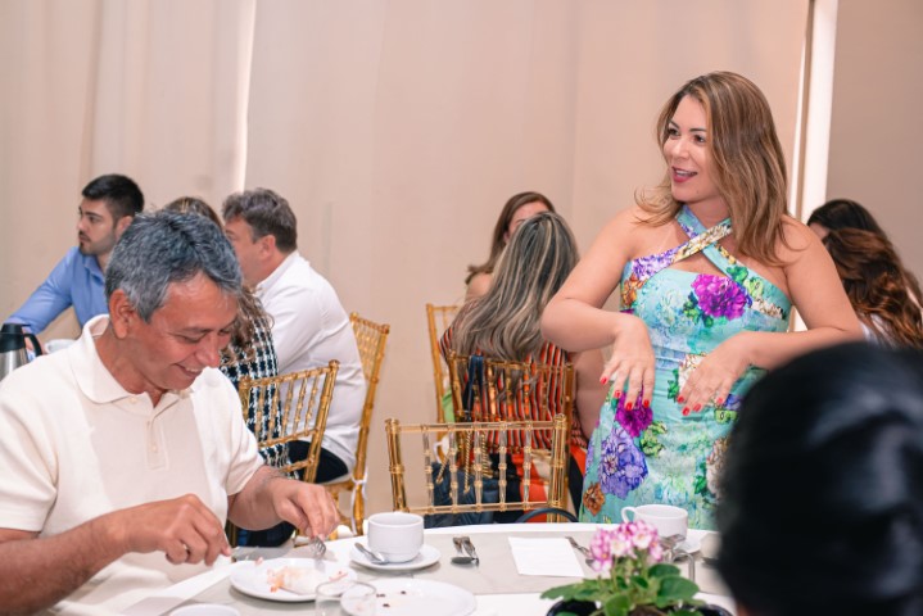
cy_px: 308
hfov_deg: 39.6
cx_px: 462
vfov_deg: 27.0
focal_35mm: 50
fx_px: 1282
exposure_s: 1/80
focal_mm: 50
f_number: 4
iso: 1250
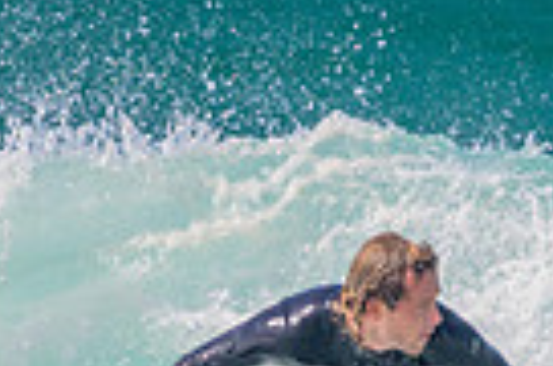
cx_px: 508
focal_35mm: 3423
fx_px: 52458
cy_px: 453
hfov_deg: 0.6
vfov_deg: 0.4
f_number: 11
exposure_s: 1/2000
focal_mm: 800
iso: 1100
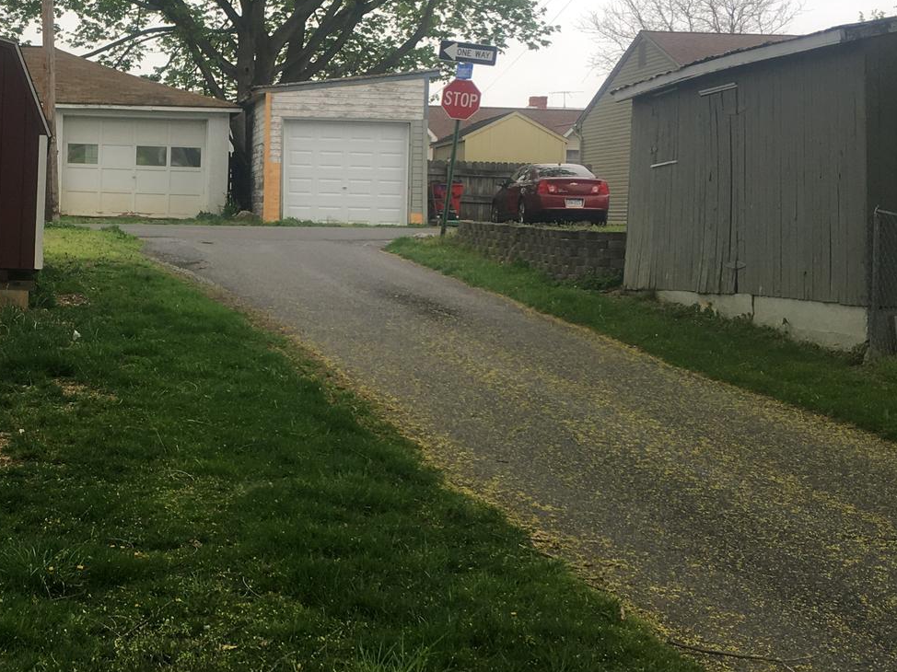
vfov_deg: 24.0
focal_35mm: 61
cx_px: 179
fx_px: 1580
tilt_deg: -2.5
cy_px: 297
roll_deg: -1.7
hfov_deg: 30.9
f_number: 2.2
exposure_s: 1/155
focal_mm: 4.15
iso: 25
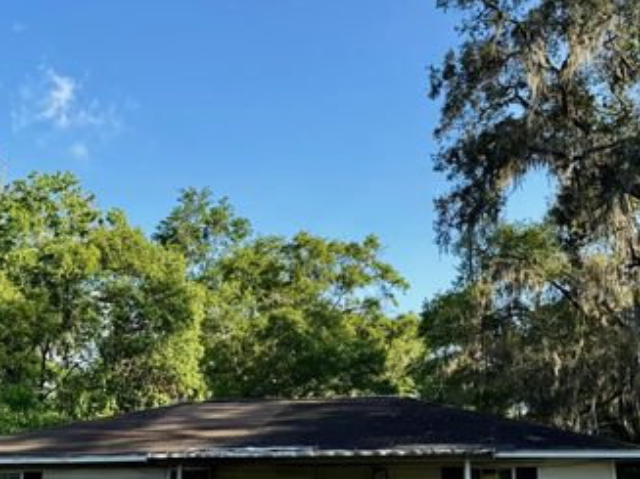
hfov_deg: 40.4
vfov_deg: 30.7
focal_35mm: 47
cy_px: 311
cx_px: 354
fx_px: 869
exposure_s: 1/1456
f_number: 1.78
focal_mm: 6.76
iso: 80
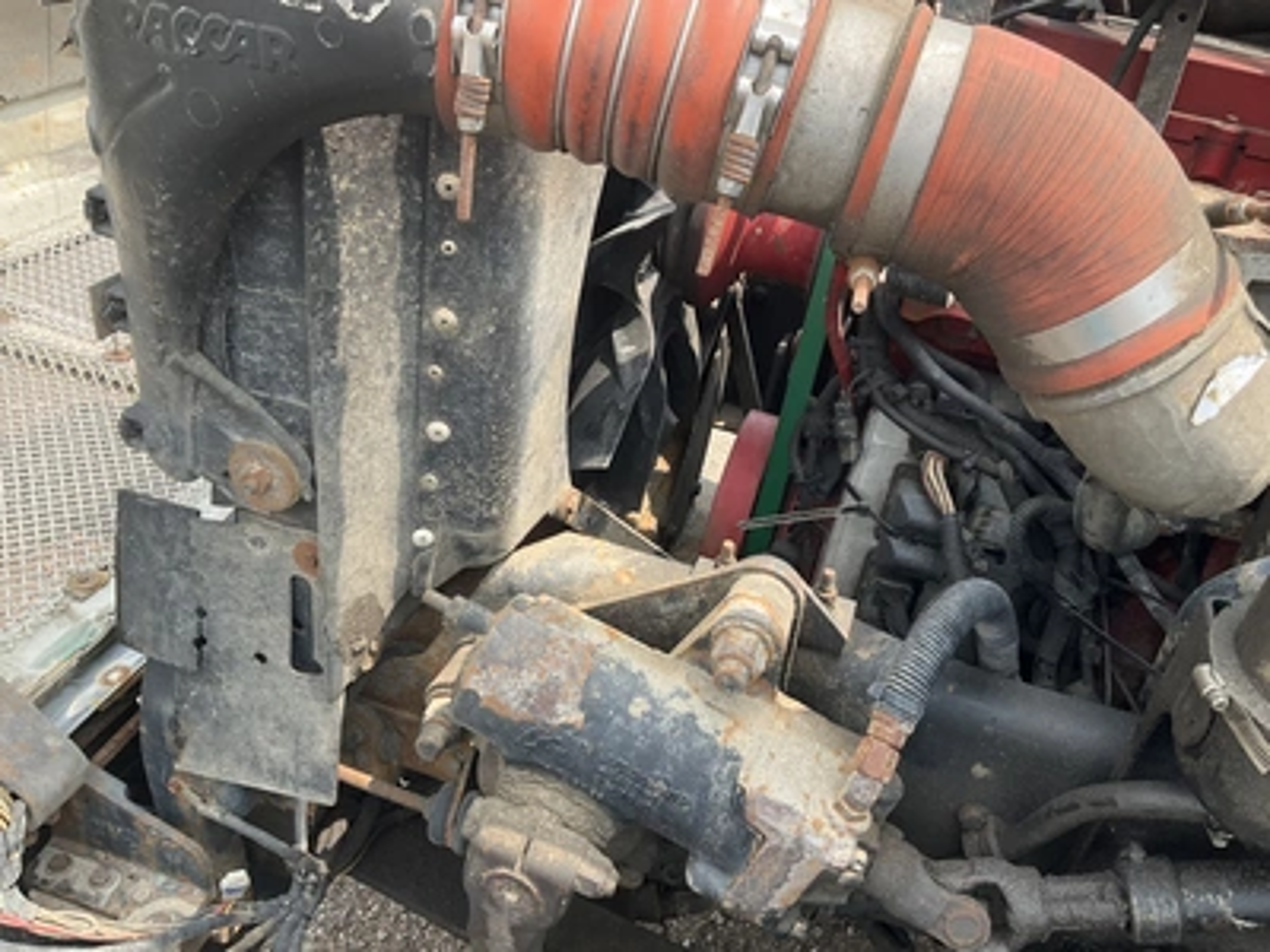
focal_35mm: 29
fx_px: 1064
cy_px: 476
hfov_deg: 61.7
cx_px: 635
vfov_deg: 48.2
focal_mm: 3
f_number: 1.8
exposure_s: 1/394
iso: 25
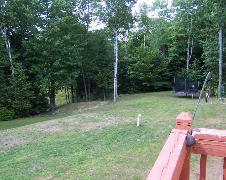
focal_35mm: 38
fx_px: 254
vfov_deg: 39.2
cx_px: 105
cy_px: 91
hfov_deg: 47.9
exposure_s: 1/90
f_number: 3.4
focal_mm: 5.6
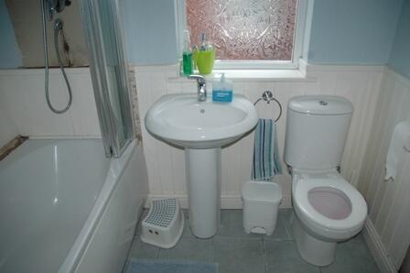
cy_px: 136
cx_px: 205
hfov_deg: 67.4
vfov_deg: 47.9
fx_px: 307
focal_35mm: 27
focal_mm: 18
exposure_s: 1/60
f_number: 4
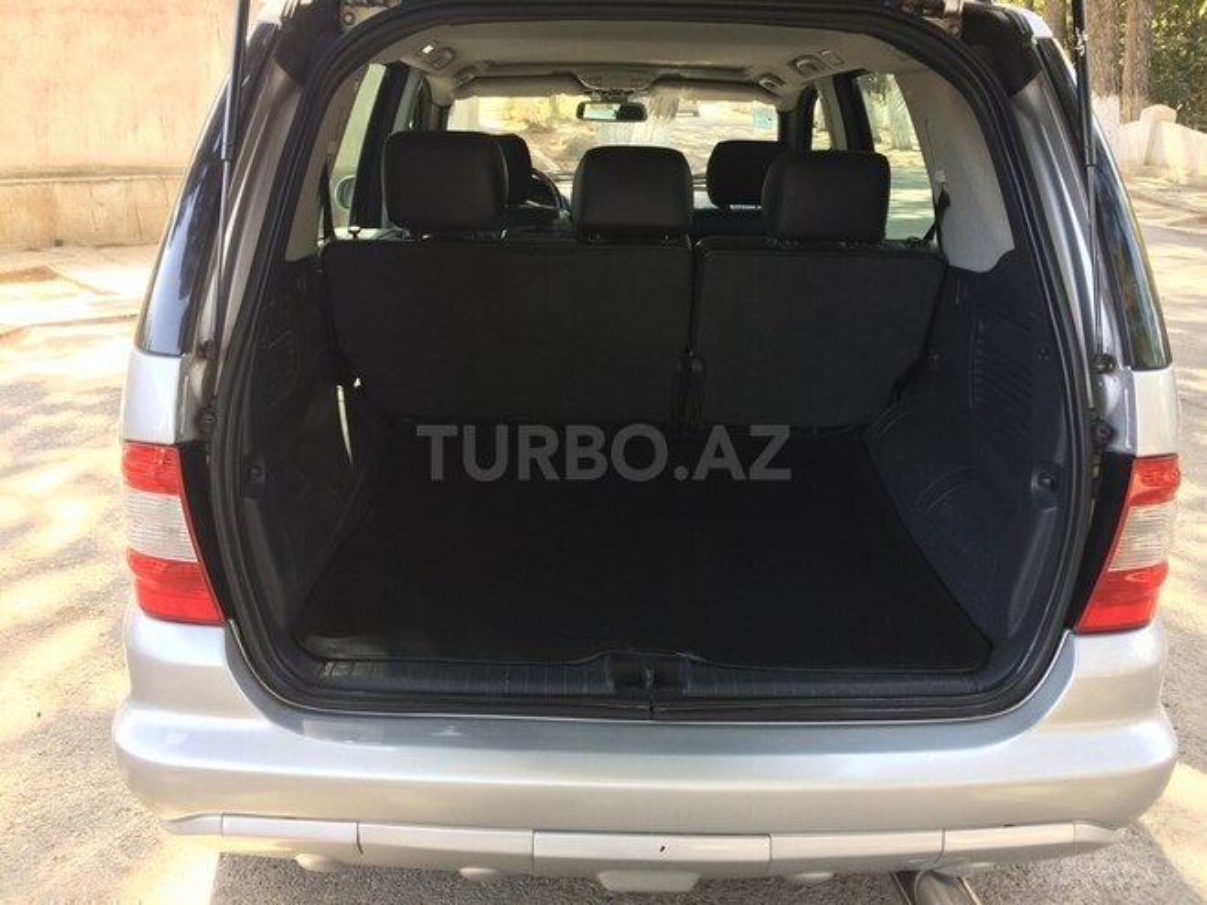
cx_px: 604
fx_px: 1011
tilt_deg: -20.7
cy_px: 452
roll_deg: +1.2
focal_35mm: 29
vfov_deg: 48.2
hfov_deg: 61.7
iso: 50
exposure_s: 1/100
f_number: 2.2
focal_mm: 4.15
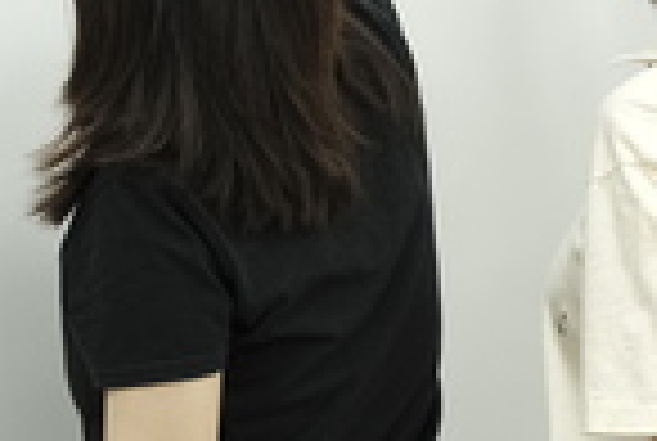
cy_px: -230
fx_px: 6218
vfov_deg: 4.0
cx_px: 374
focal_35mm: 340
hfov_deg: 6.0
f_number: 5
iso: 1600
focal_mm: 55
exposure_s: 1/80
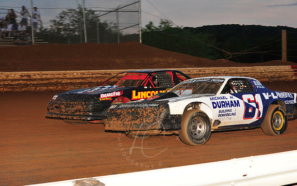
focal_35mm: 82
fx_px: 664
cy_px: 89
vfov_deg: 15.9
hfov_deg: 25.2
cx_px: 148
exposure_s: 1/320
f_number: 7.1
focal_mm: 80
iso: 1000
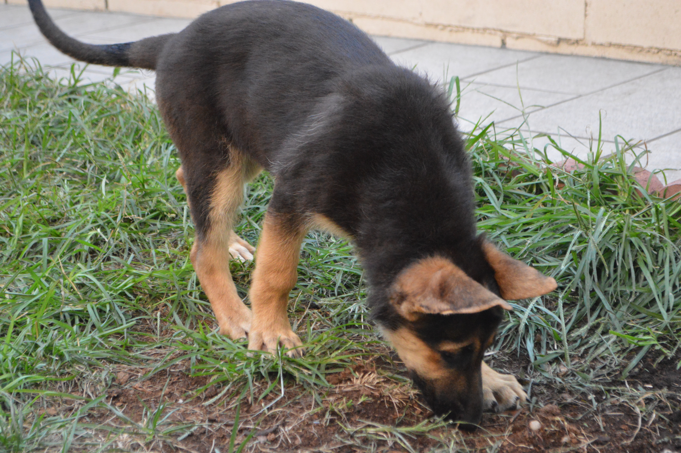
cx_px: 340
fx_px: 1559
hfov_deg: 24.6
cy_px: 226
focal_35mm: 82
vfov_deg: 16.5
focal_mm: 55
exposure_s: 1/320
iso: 3200
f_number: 5.6
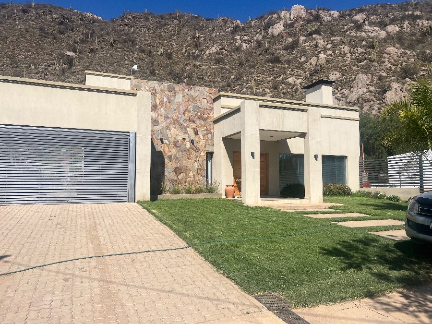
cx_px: 216
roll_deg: +1.1
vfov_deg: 53.1
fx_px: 324
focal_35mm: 26
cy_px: 162
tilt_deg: +3.4
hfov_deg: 67.3
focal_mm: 5.7
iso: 50
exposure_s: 1/6993
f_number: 1.5
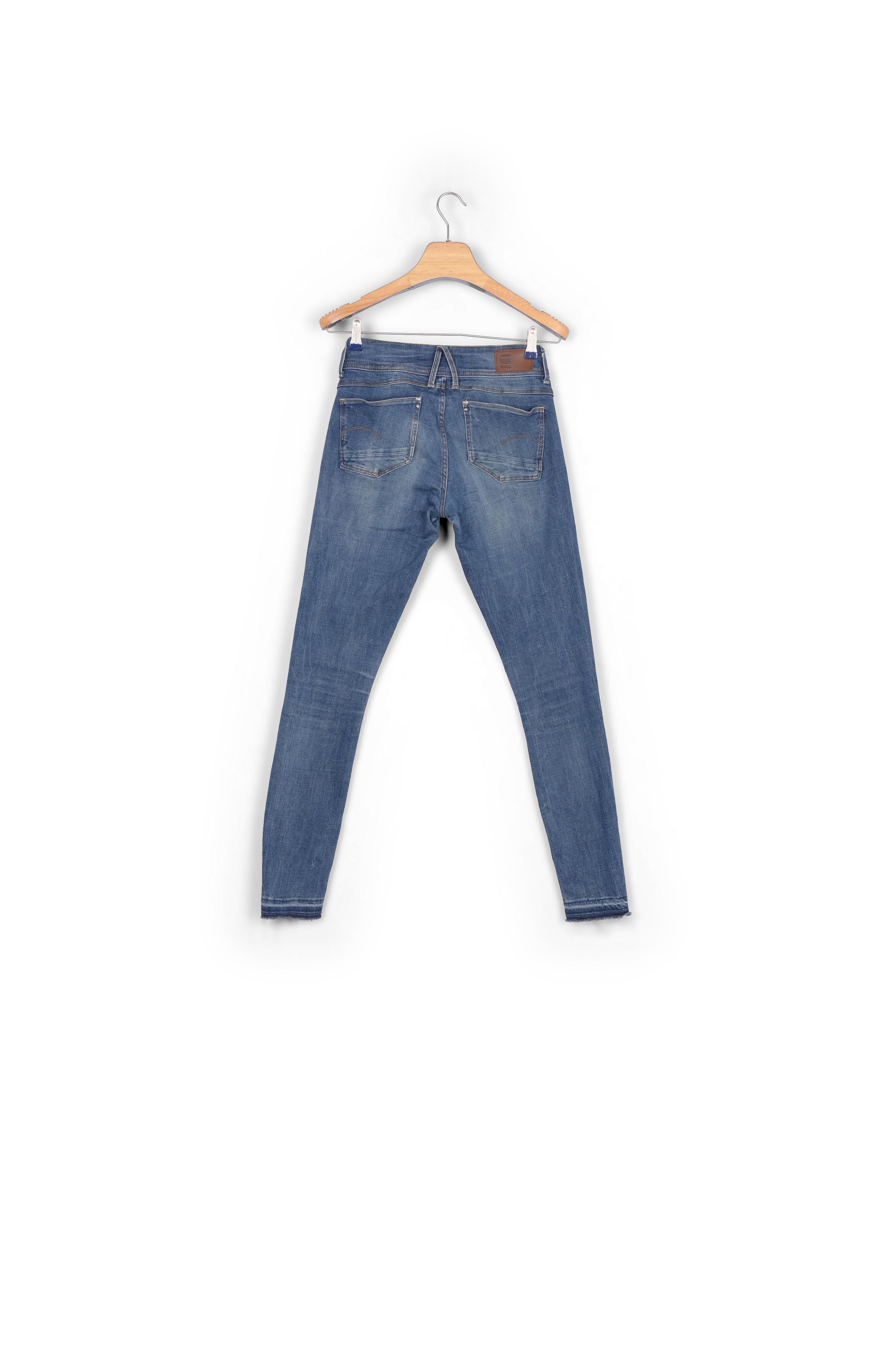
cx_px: 448
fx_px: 1419
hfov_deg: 35.0
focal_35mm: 38
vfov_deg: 50.7
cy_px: 672
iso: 100
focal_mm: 38
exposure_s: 1/125
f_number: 11
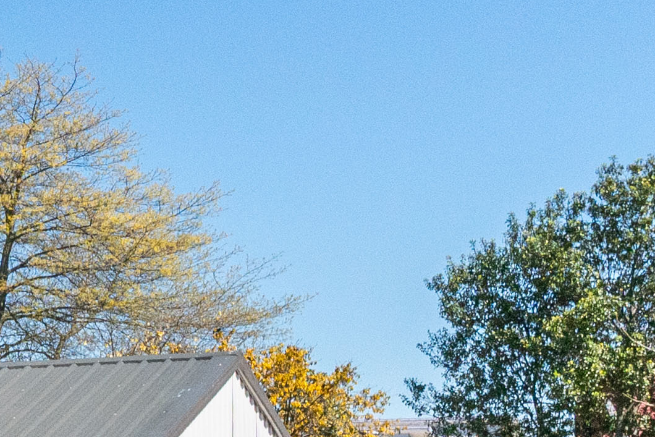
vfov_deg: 11.1
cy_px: 584
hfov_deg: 9.8
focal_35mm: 121
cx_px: -1571
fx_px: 2197
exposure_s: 1/2500
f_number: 8
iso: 640
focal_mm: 16.1
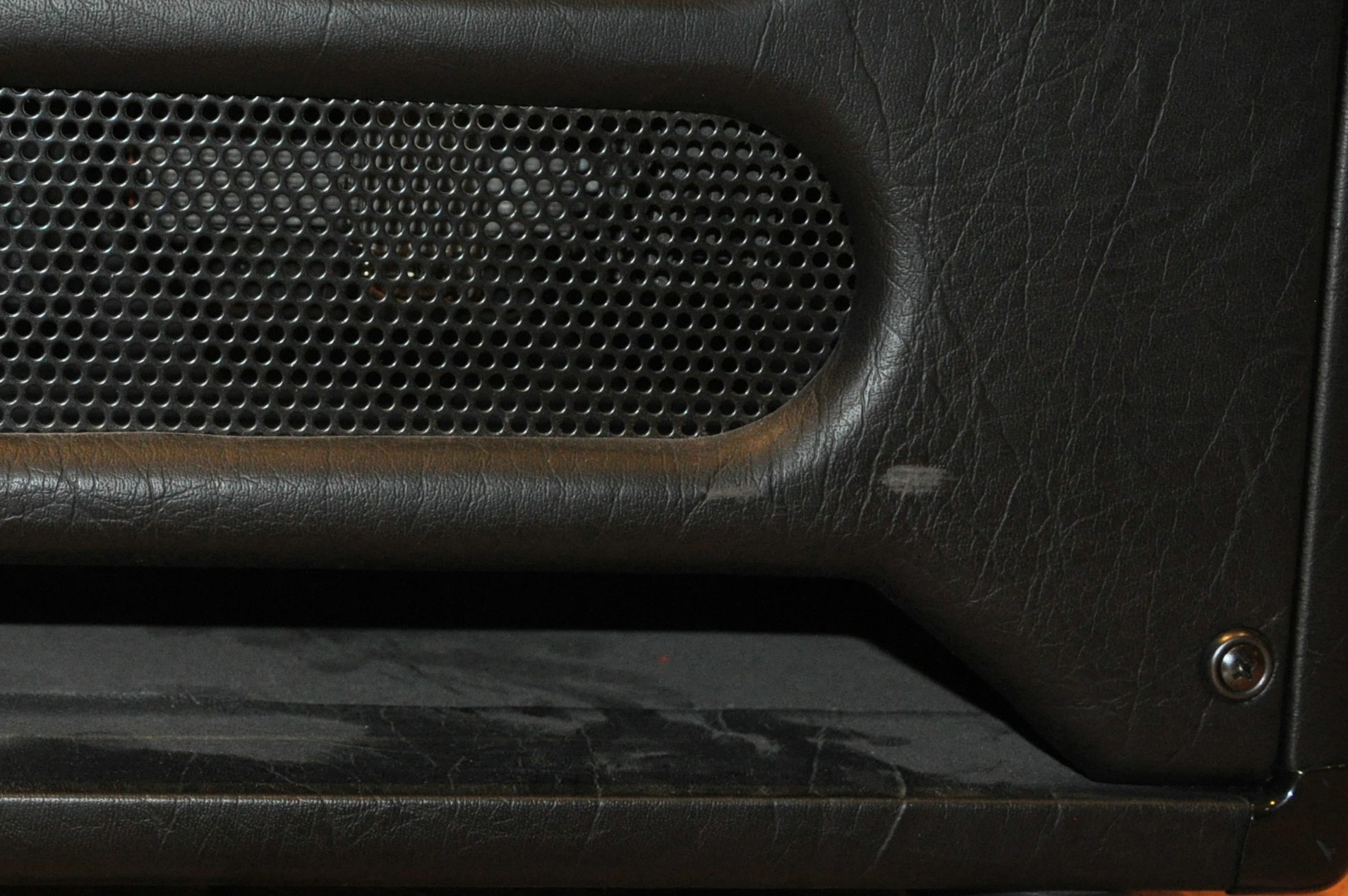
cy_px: 223
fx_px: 3778
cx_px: 193
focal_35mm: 101
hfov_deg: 19.9
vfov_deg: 13.5
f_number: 4.2
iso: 800
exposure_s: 1/60
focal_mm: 30
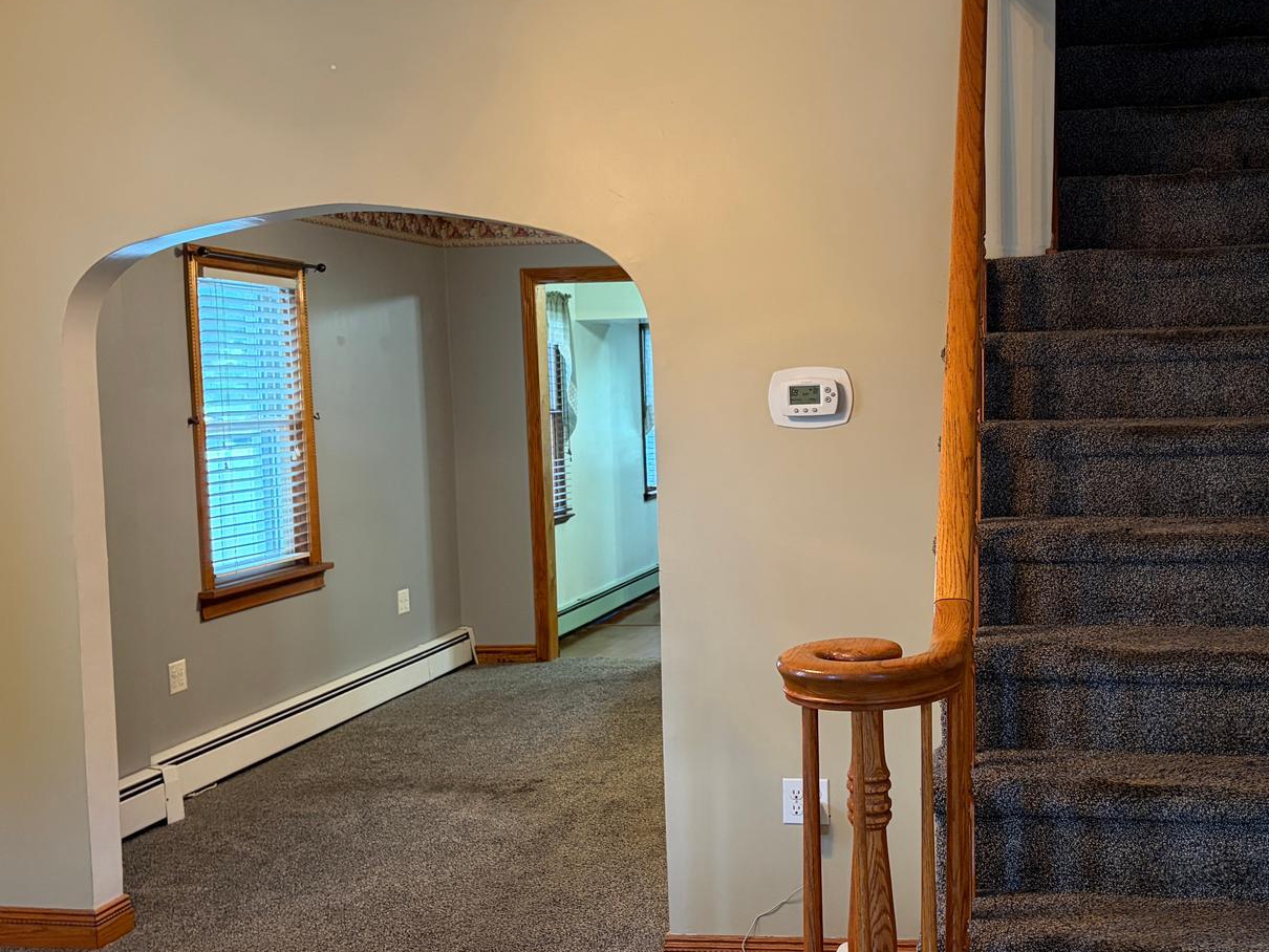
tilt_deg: -3.5
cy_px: 490
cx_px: 805
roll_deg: +1.6
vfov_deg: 32.9
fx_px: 1613
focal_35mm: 44
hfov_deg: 42.6
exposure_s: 1/60
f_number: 1.6
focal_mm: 5.96
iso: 320
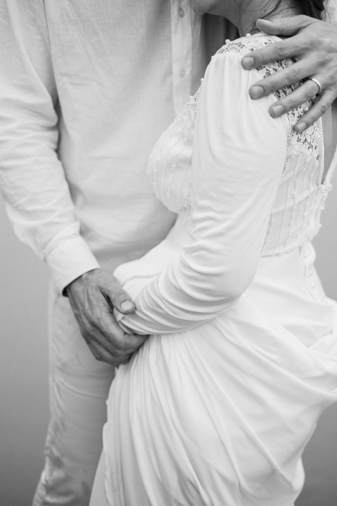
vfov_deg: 37.5
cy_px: 253
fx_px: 744
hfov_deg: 25.5
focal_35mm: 53
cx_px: 168
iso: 200
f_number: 1.4
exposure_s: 1/2000
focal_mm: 35
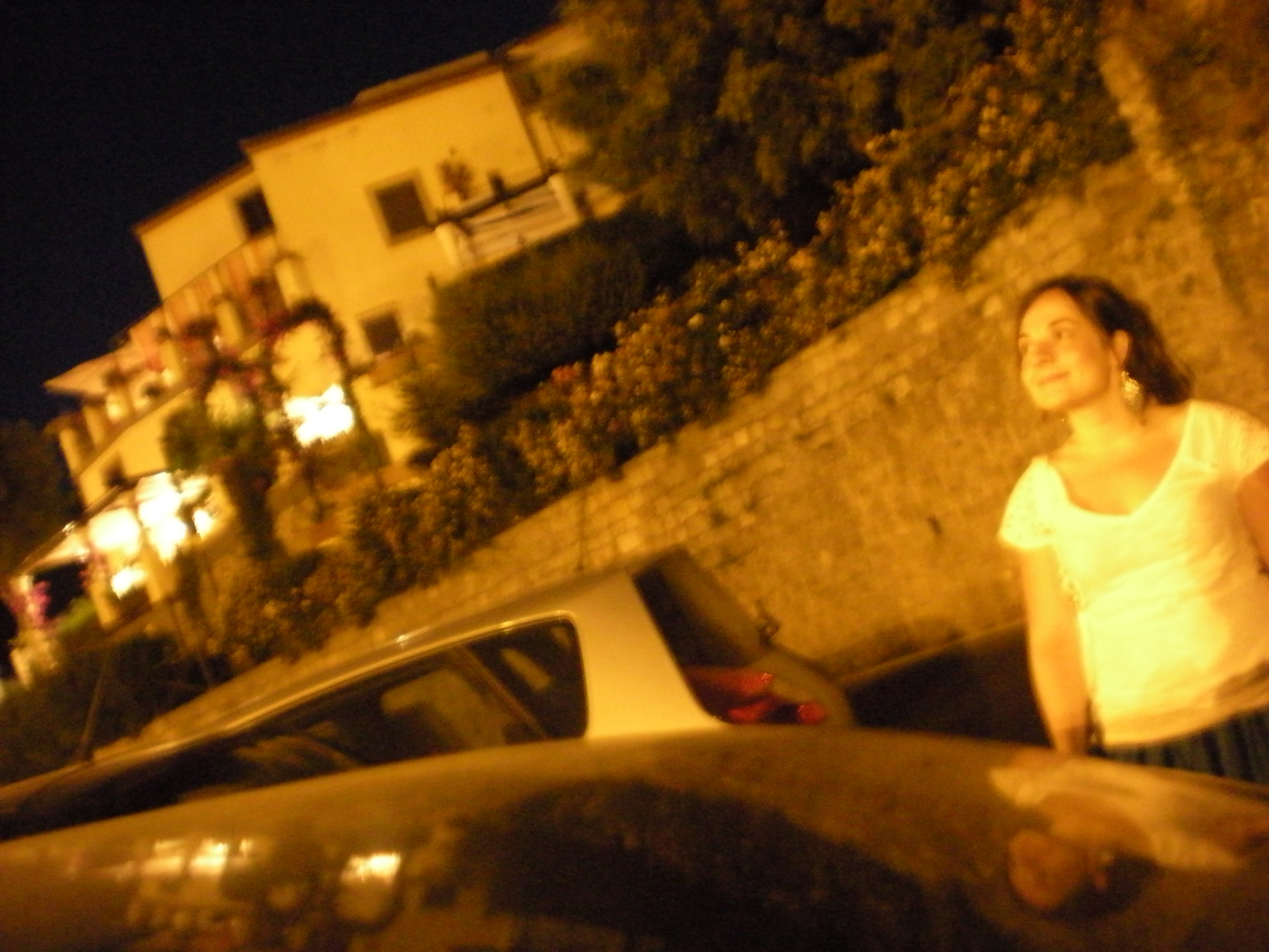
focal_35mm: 38
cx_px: 634
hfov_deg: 49.0
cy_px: 476
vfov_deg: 37.7
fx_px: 1393
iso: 800
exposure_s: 1
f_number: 3.1
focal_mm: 6.3
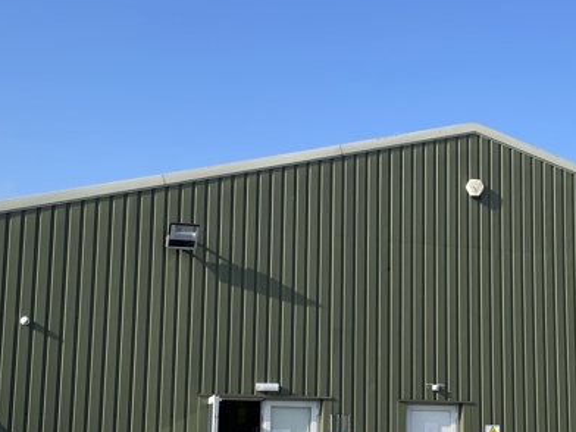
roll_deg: -0.5
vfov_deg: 21.5
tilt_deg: +10.0
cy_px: 284
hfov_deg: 28.4
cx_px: 372
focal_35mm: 68
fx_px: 1131
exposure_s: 1/2506
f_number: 1.6
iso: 32
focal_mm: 4.2
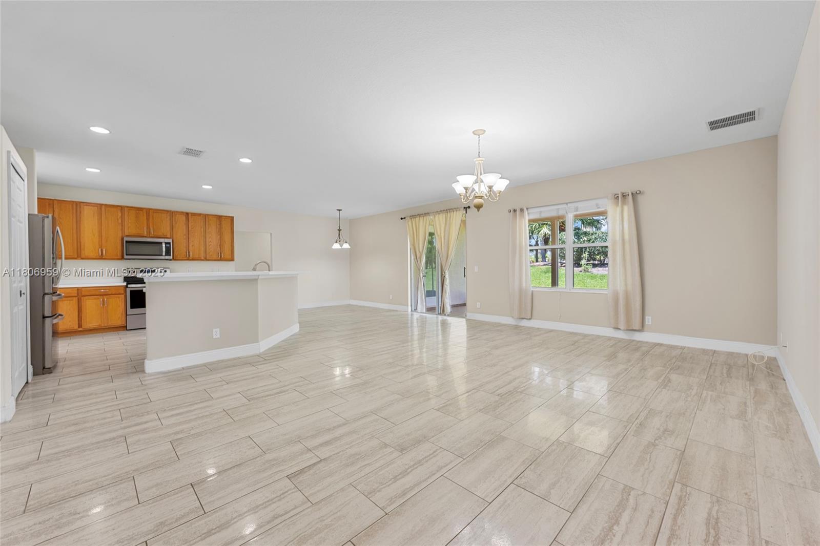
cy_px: 273
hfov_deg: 104.3
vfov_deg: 81.2
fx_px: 319
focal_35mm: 14
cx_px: 410
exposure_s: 1/1.25
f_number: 8
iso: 64
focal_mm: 14
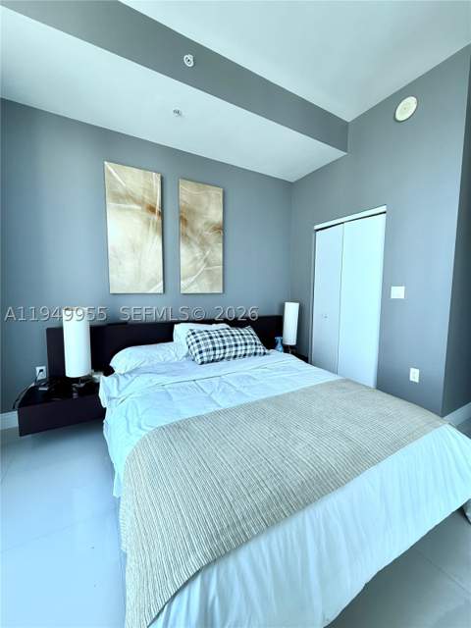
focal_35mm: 14
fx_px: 254
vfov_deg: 102.1
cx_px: 236
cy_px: 314
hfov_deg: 85.7
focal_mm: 2.22
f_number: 2.2
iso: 50
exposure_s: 1/99
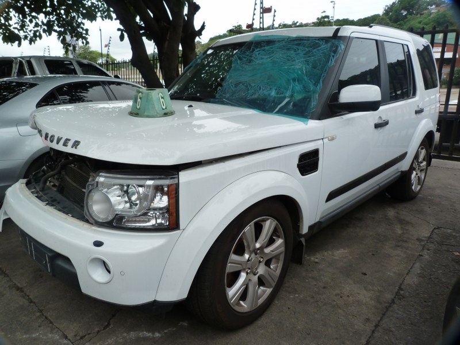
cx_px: 230
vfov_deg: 54.9
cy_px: 172
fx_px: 332
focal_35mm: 25
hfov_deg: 69.4
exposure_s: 1/200
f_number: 4
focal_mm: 4.5
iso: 125
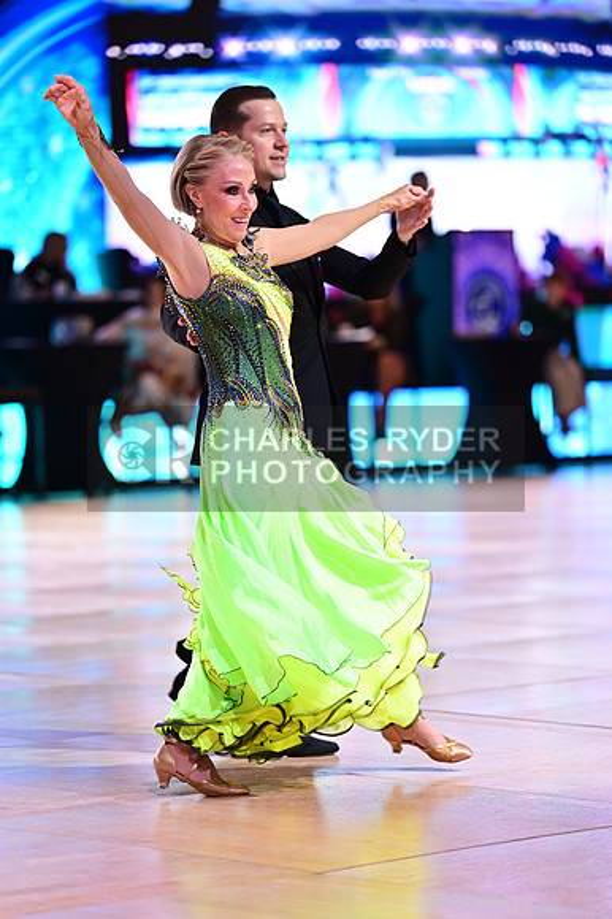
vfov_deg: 14.7
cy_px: 460
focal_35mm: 140
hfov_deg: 9.8
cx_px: 306
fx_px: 3574
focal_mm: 140
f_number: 2.8
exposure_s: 1/400
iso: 1600
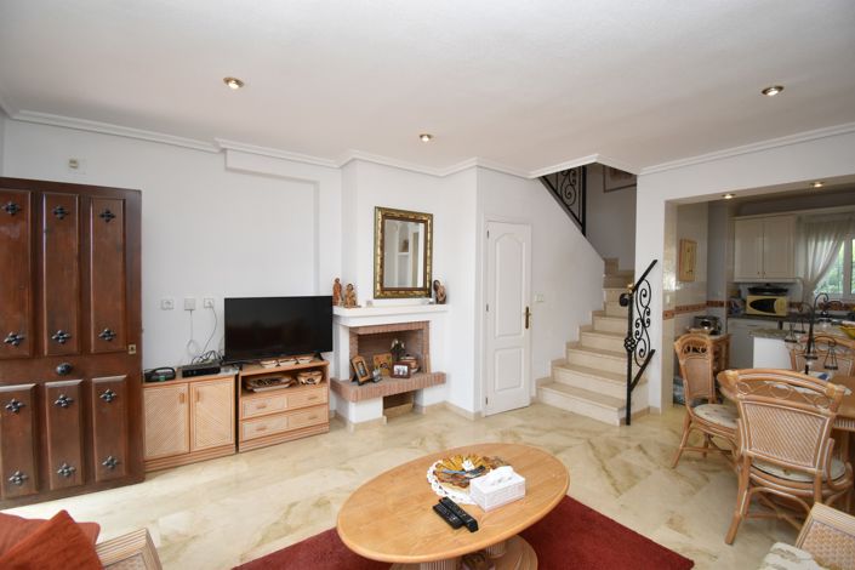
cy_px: 285
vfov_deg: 77.3
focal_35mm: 15
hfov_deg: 100.4
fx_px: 356
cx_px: 428
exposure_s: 1/160
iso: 800
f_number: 4.5
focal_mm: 10
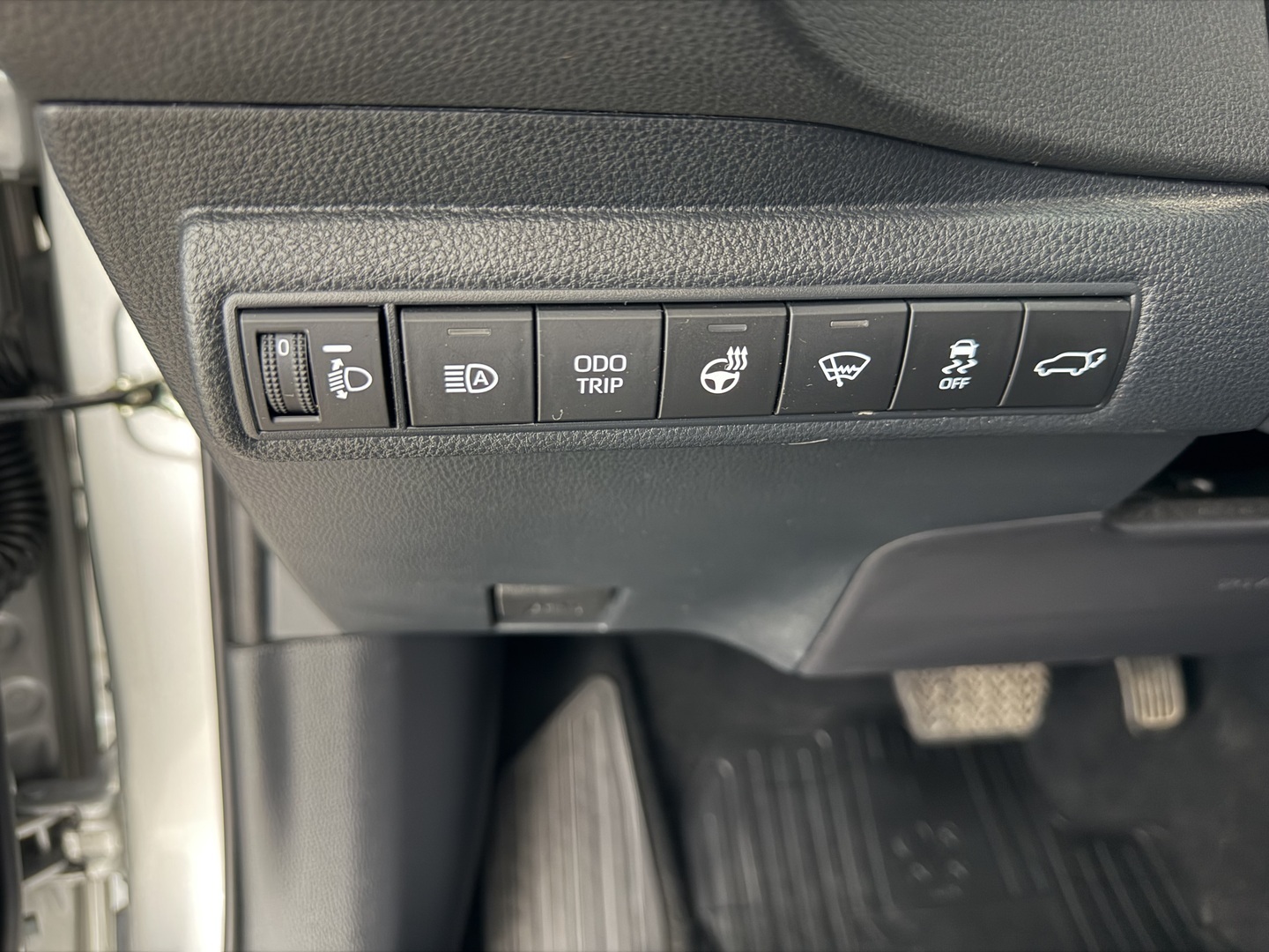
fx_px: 880
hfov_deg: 71.6
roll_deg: -0.8
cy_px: 476
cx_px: 634
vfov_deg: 56.8
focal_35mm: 24
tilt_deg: -20.2
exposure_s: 1/14
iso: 2500
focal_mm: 6.76
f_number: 1.78
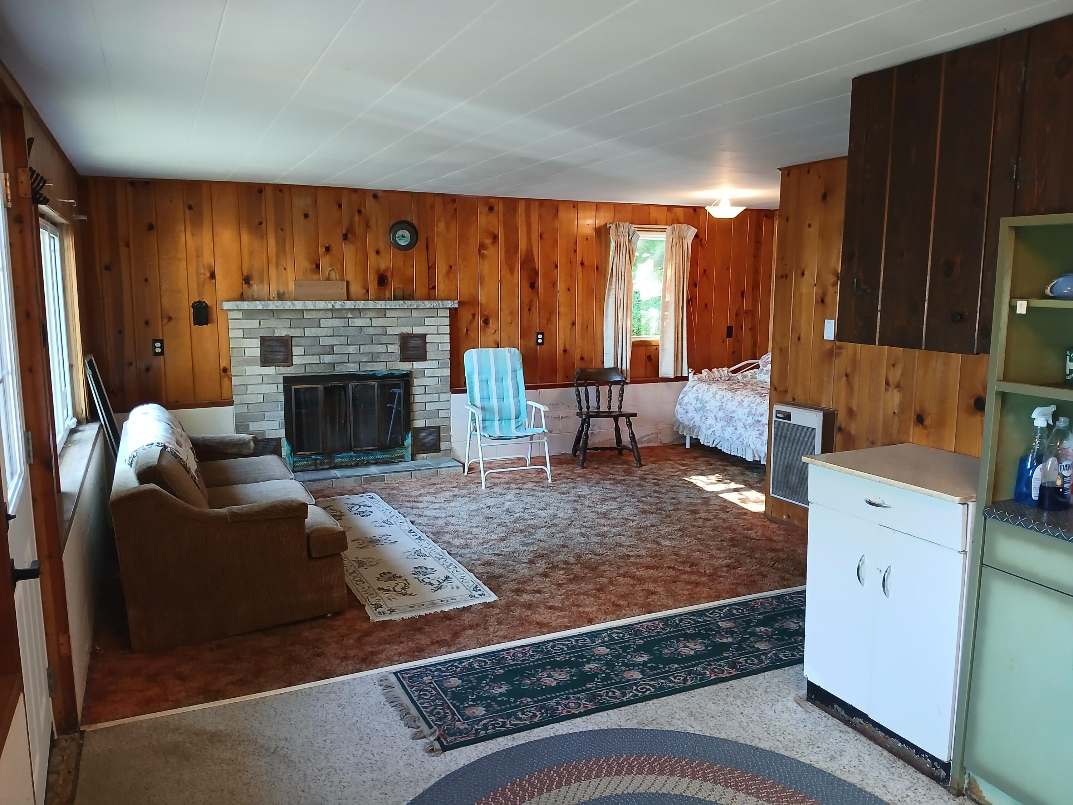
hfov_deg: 67.3
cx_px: 536
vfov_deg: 53.1
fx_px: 806
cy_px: 402
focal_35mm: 26
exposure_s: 1/40
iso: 200
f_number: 1.8
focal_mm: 3.98
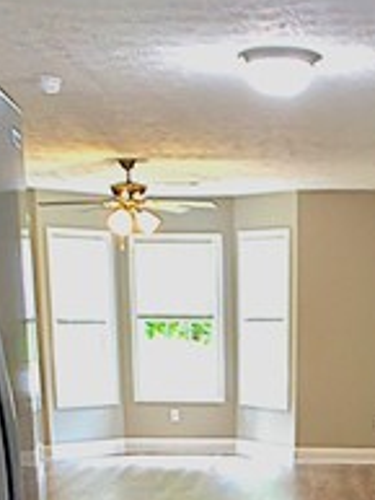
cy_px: 588
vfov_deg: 25.5
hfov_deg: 21.1
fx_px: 996
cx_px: 290
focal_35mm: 69
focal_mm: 2.2
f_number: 1.9
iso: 125
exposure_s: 1/30
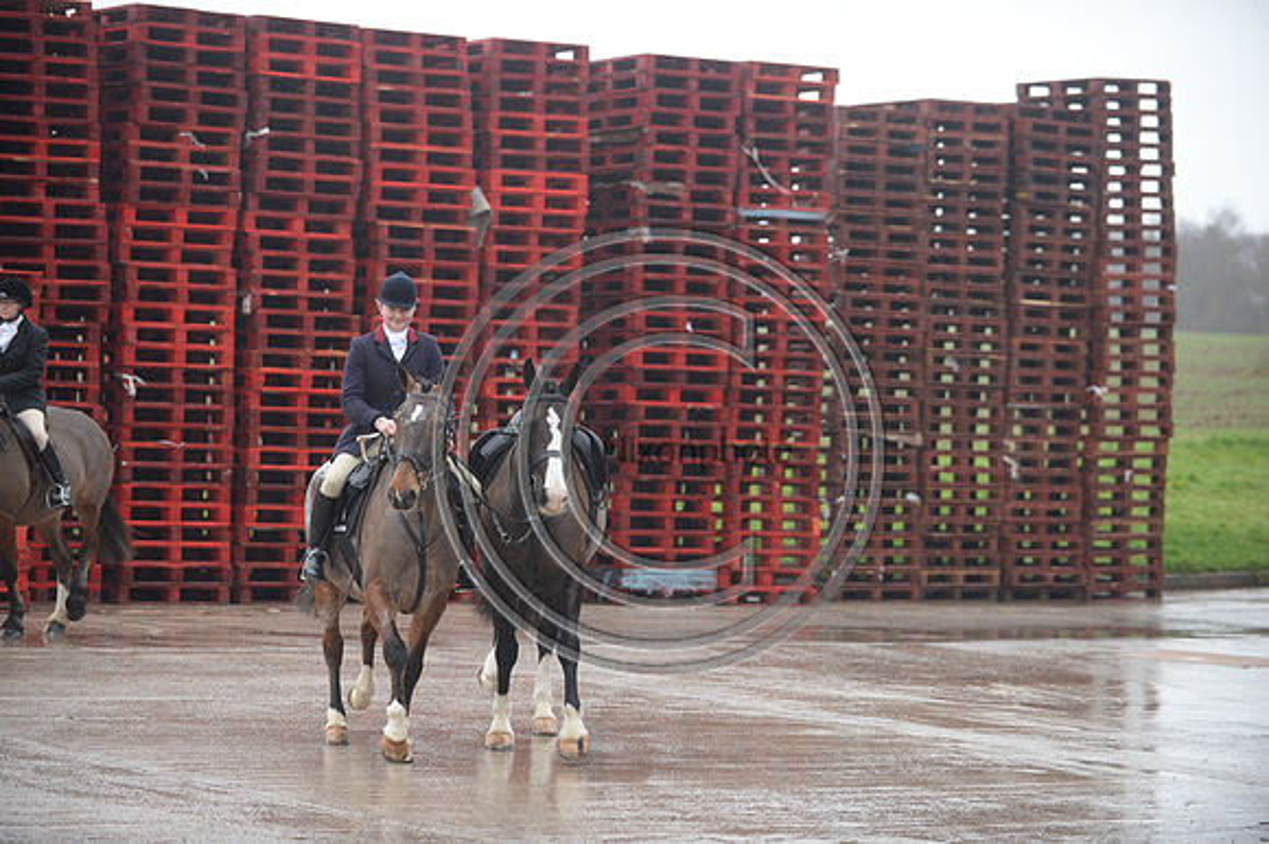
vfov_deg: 11.8
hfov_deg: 17.7
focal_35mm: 116
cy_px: 422
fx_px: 4087
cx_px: 634
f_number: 2.8
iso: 1600
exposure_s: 1/800
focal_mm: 116
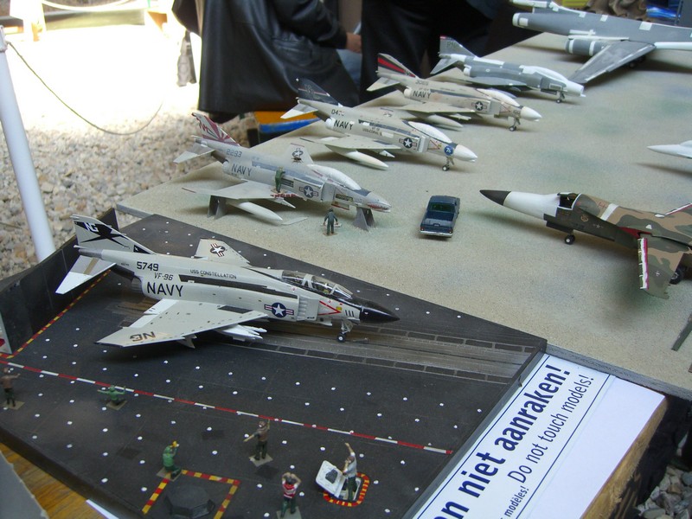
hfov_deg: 49.0
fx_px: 760
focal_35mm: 38
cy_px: 260
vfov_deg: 37.7
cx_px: 346
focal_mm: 7.9
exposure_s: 1/125
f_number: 2.8
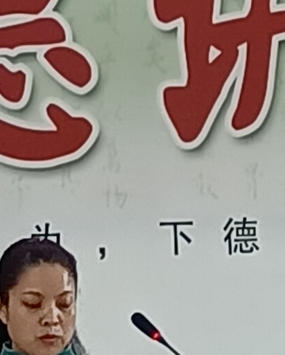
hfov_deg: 4.7
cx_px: 71
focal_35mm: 327
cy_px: -122
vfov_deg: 5.9
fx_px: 3445
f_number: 1.8
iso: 293
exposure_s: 1/50
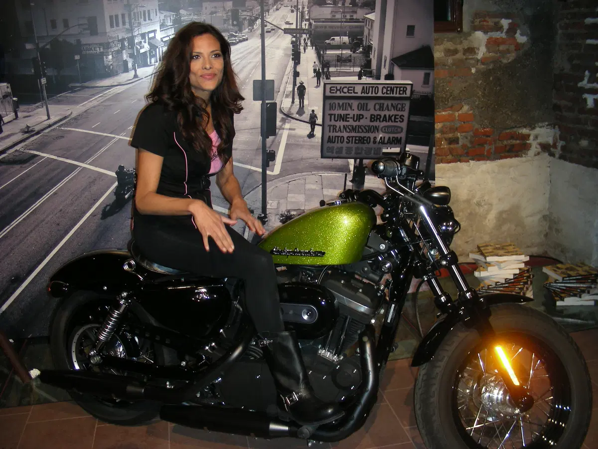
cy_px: 224
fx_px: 656
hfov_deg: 49.0
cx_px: 299
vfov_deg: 37.7
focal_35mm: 38
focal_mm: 6.3
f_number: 3.5
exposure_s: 1/60
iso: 116
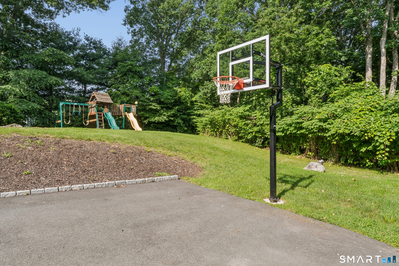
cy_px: 133
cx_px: 200
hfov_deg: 73.7
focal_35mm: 24
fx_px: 266
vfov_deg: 53.1
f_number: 22
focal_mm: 24
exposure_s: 1/5
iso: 100
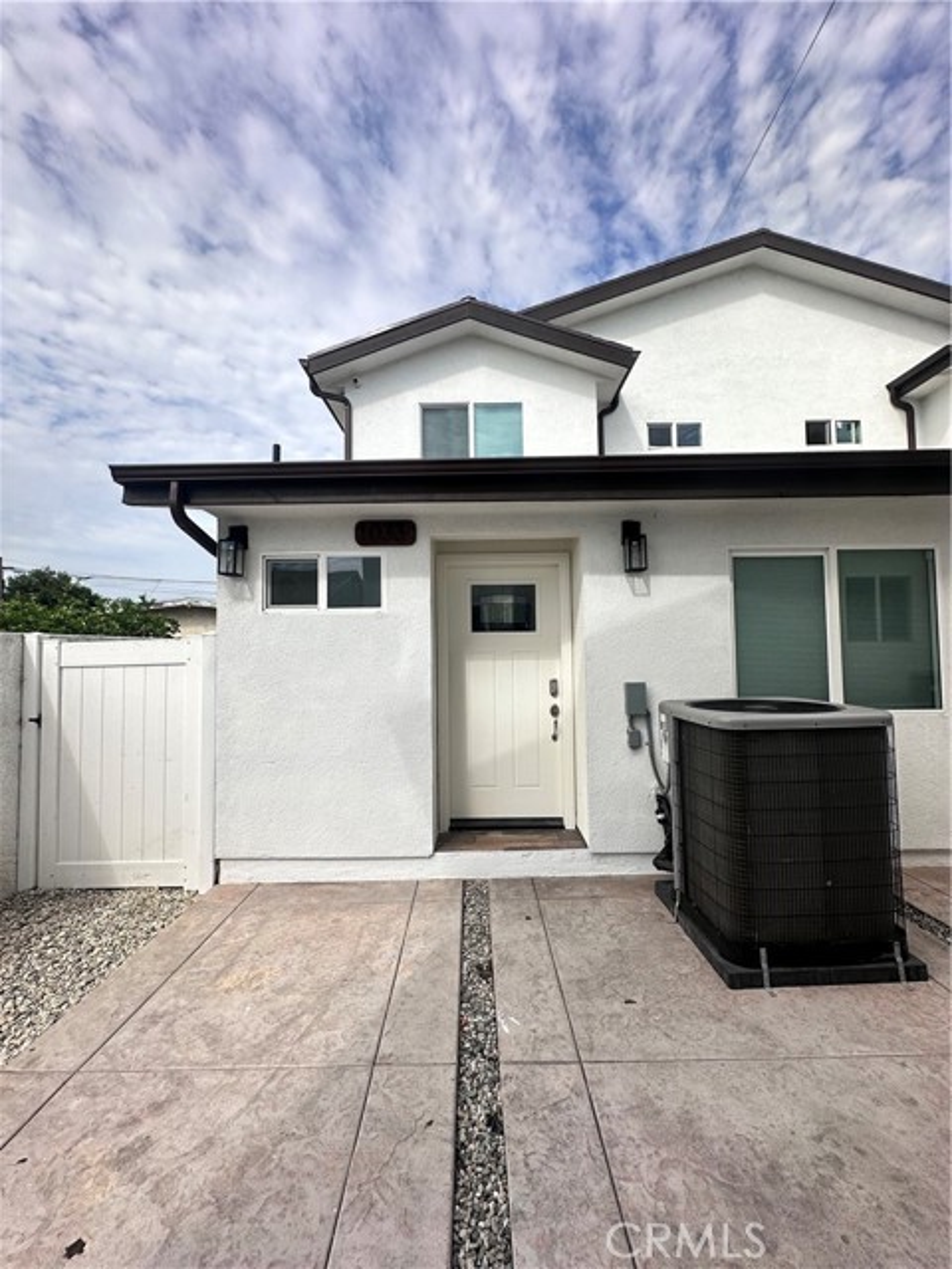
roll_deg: -0.1
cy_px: 634
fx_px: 513
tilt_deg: +1.5
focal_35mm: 14
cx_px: 476
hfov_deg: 85.7
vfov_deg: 102.1
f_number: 2.2
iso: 50
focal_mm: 2.22
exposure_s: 1/1511
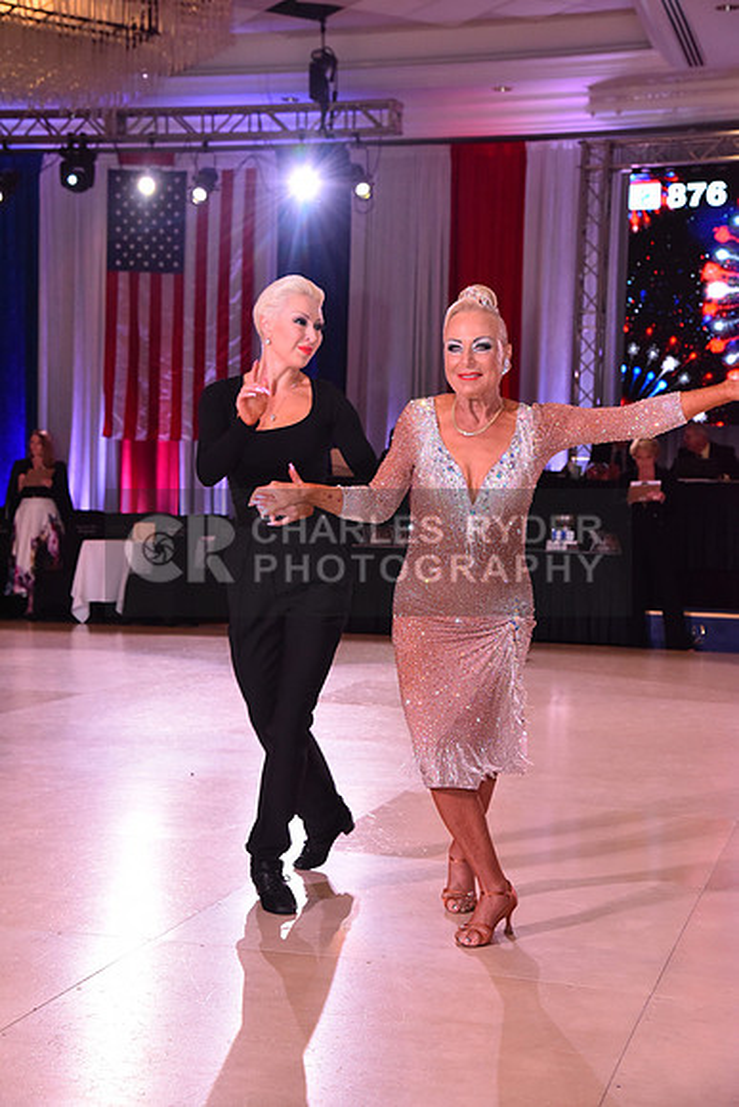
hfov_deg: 19.5
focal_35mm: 70
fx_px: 2154
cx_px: 370
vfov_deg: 28.8
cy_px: 554
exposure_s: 1/320
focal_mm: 70
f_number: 7.1
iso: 2500
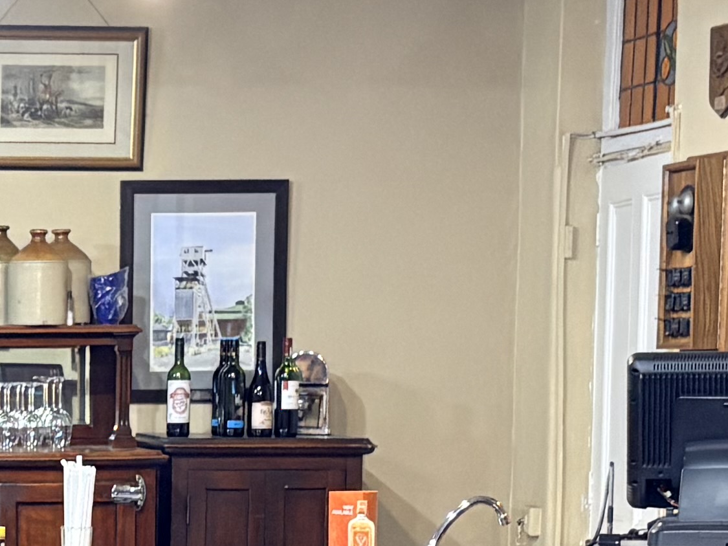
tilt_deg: -3.9
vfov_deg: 11.1
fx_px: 2776
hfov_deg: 14.4
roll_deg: -0.1
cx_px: -171
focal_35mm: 132
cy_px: 584
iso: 500
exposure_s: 1/50
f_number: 1.6
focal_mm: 5.96
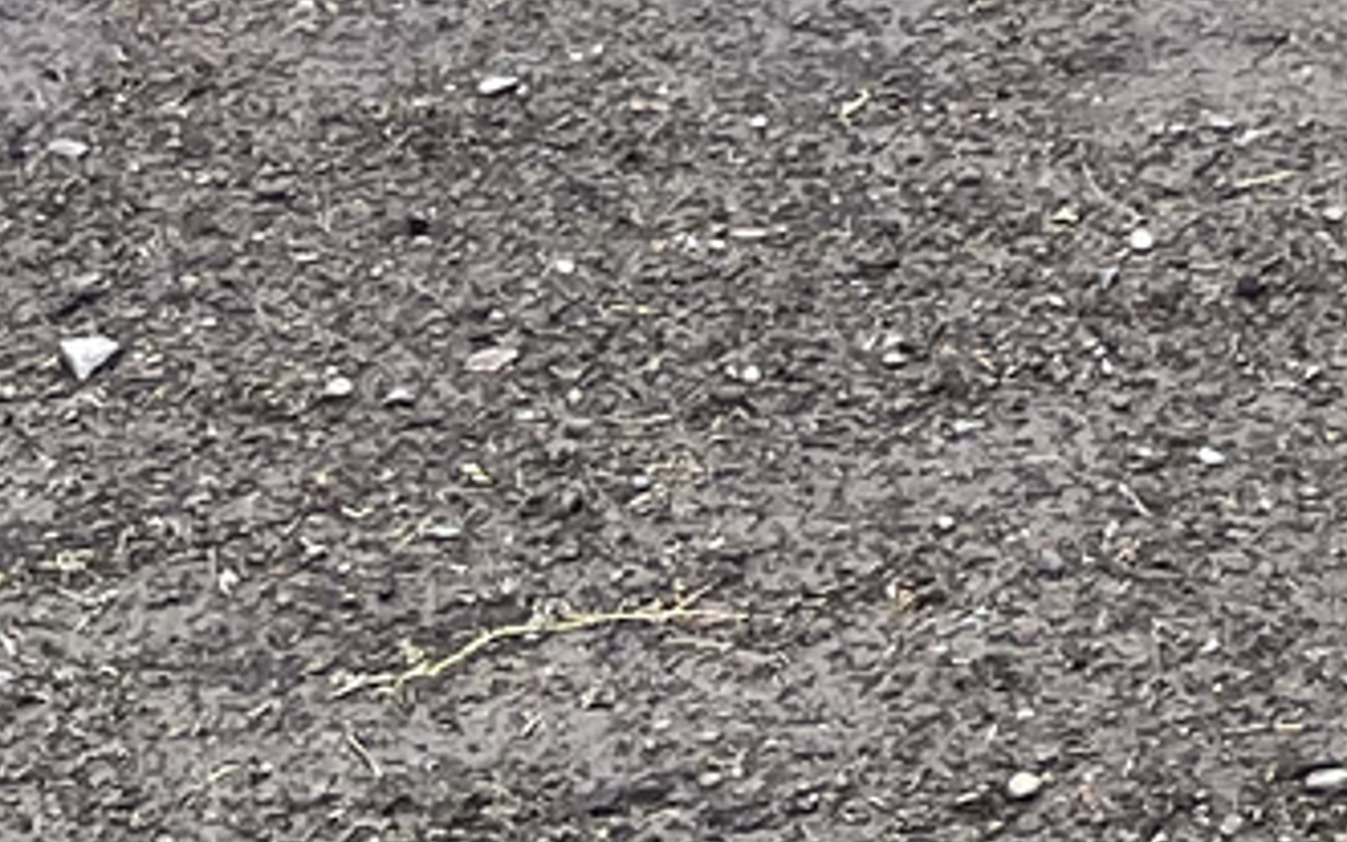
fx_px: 7637
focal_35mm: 208
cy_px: -1881
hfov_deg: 9.2
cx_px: 3015
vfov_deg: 5.8
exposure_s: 1/368
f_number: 1.6
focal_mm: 5.1
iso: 50
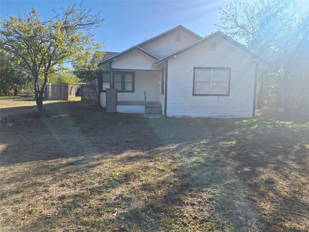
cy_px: 116
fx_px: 205
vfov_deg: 58.9
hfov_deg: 73.9
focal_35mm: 23
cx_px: 154
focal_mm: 5.54
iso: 40
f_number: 1.8
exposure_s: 1/2320
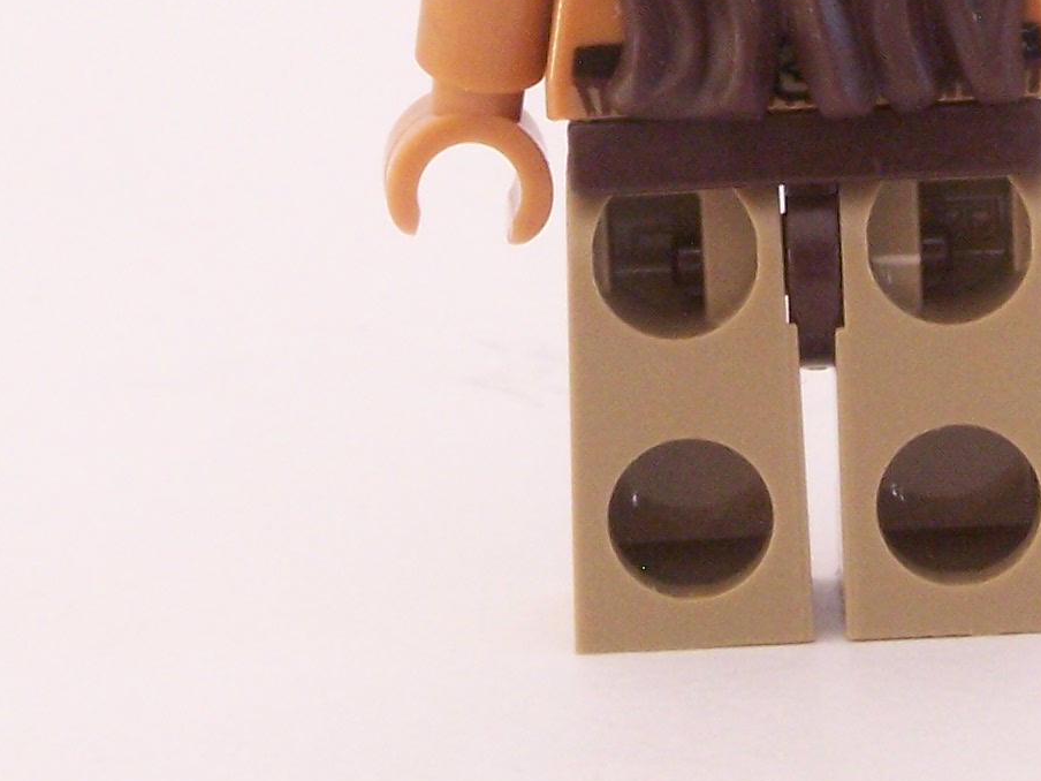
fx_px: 5744
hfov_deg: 10.3
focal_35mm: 191
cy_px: -81
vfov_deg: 7.7
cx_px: 852
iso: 200
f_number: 7.1
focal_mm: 11.1
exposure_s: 1/6
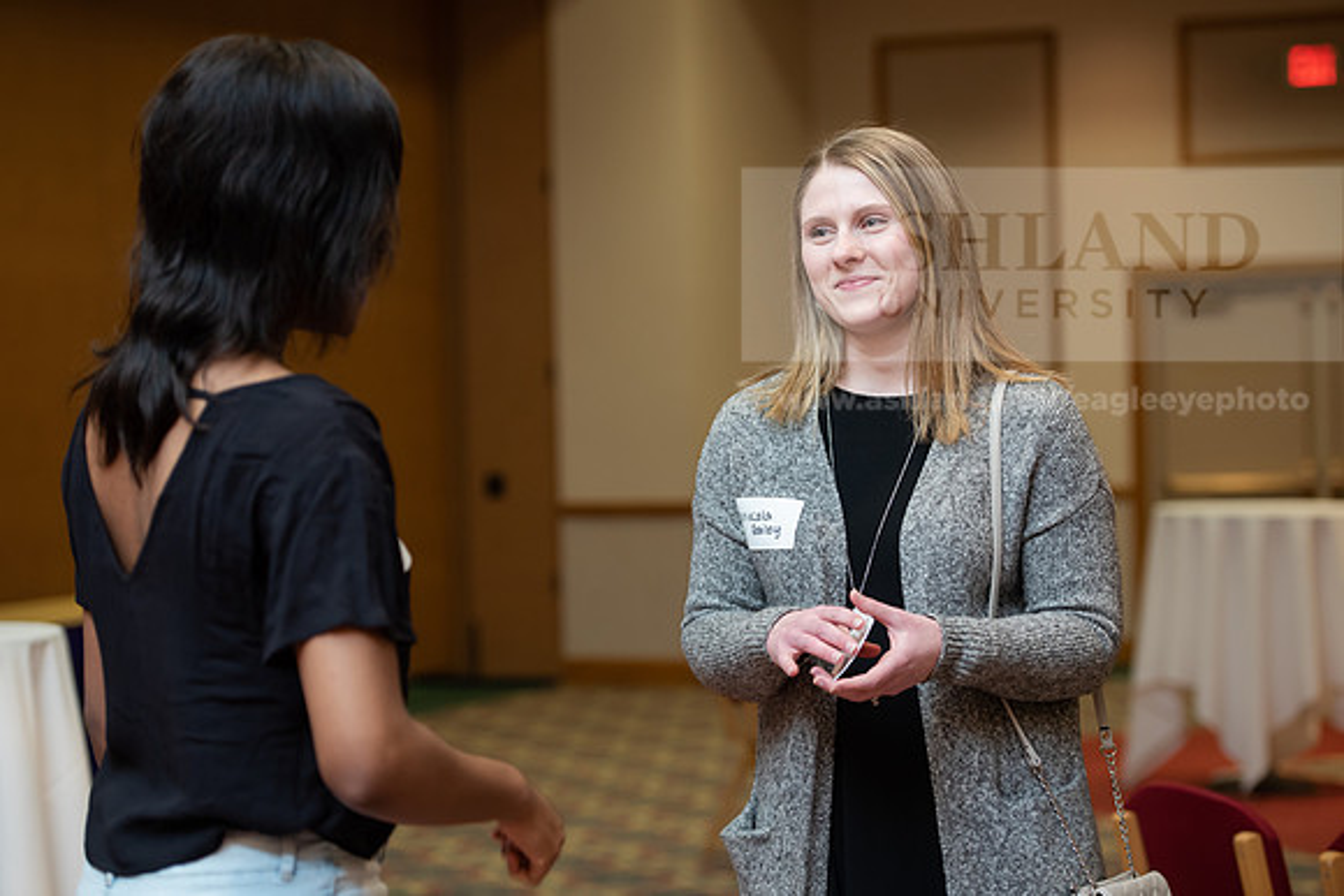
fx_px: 3361
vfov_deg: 15.2
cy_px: 448
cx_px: 672
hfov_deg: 22.6
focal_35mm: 90
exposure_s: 1/200
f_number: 3.5
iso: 1250
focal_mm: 90
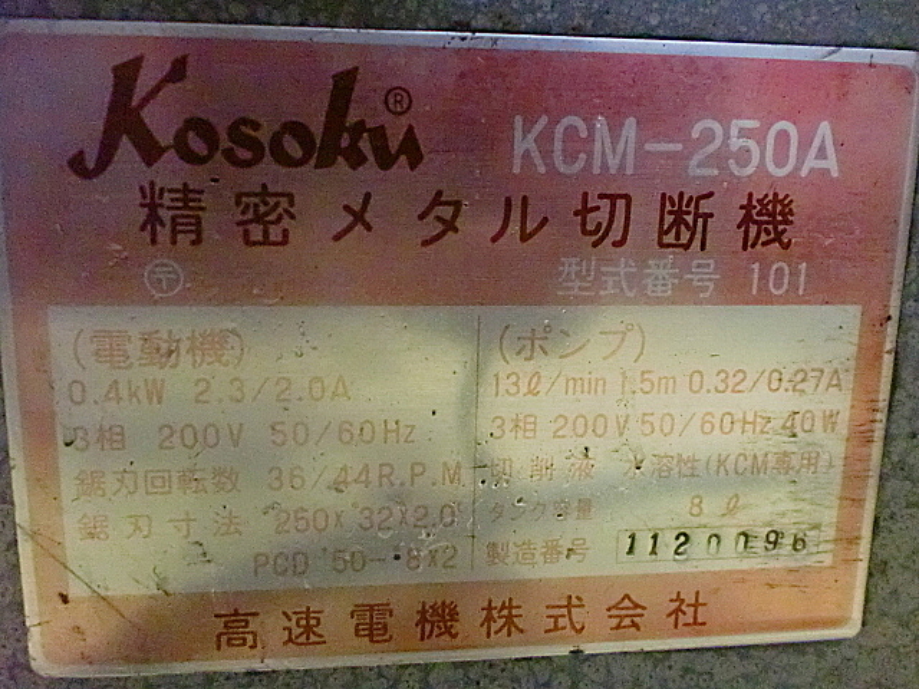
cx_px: 460
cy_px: 344
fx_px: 929
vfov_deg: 40.7
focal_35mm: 35
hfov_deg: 52.6
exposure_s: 1/60
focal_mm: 6.3
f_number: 3.1
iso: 1600
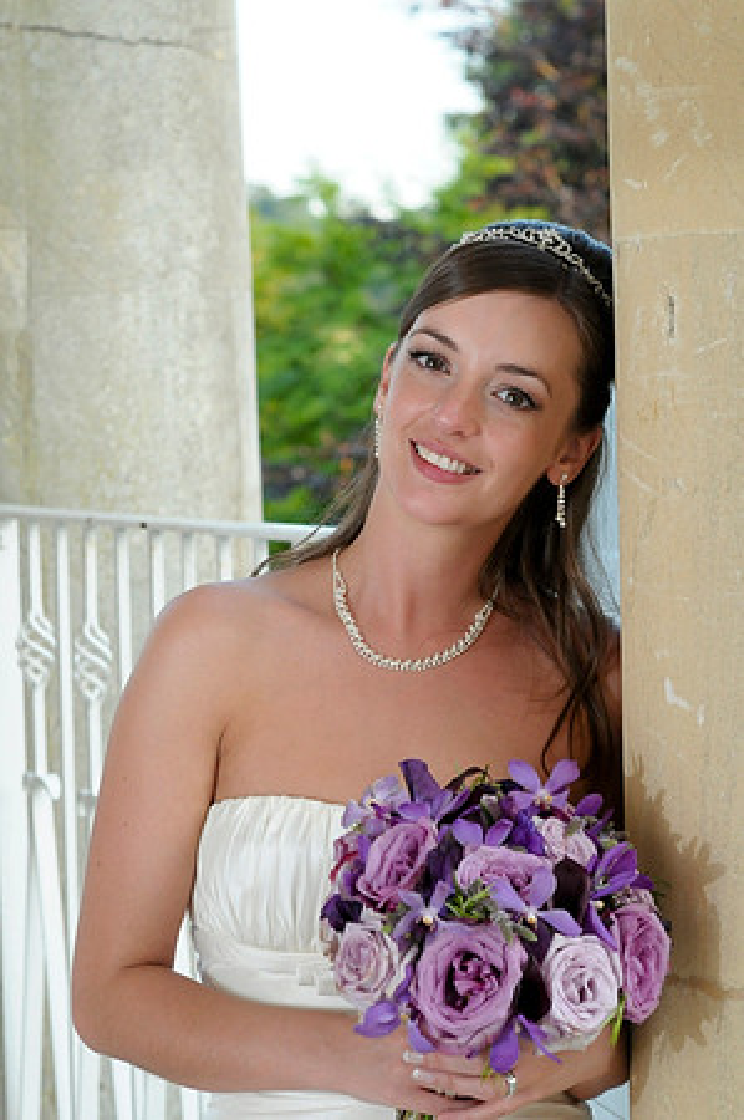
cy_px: 560
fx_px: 3961
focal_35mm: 128
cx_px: 372
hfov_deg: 10.7
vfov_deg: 16.1
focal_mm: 85
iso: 800
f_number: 7.1
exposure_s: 1/125
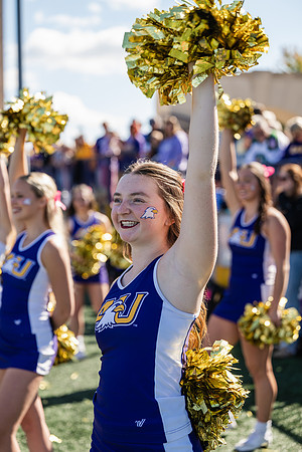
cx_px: 151
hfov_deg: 19.5
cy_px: 226
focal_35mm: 70
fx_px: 881
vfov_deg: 28.8
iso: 125
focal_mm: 70
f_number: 3.2
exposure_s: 1/800
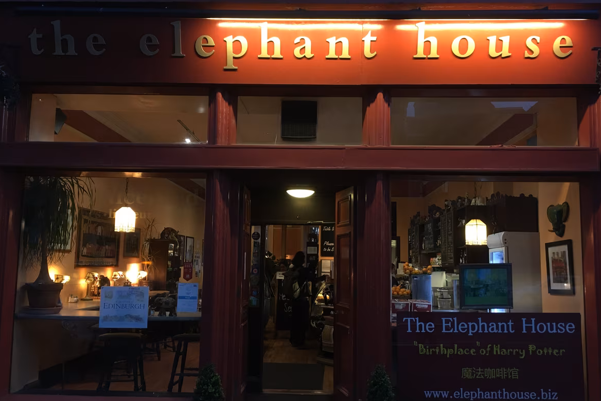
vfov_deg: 42.3
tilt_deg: +7.0
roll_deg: -0.6
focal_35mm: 31
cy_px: 208
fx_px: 517
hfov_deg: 60.3
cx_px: 305
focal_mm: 4.15
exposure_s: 1/33
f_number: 2.2
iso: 100
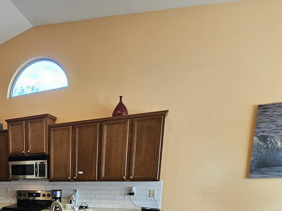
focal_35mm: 28
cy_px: 221
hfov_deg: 53.6
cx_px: 18
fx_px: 228
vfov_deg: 41.7
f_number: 2.2
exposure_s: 1/40
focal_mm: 2.2
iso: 400
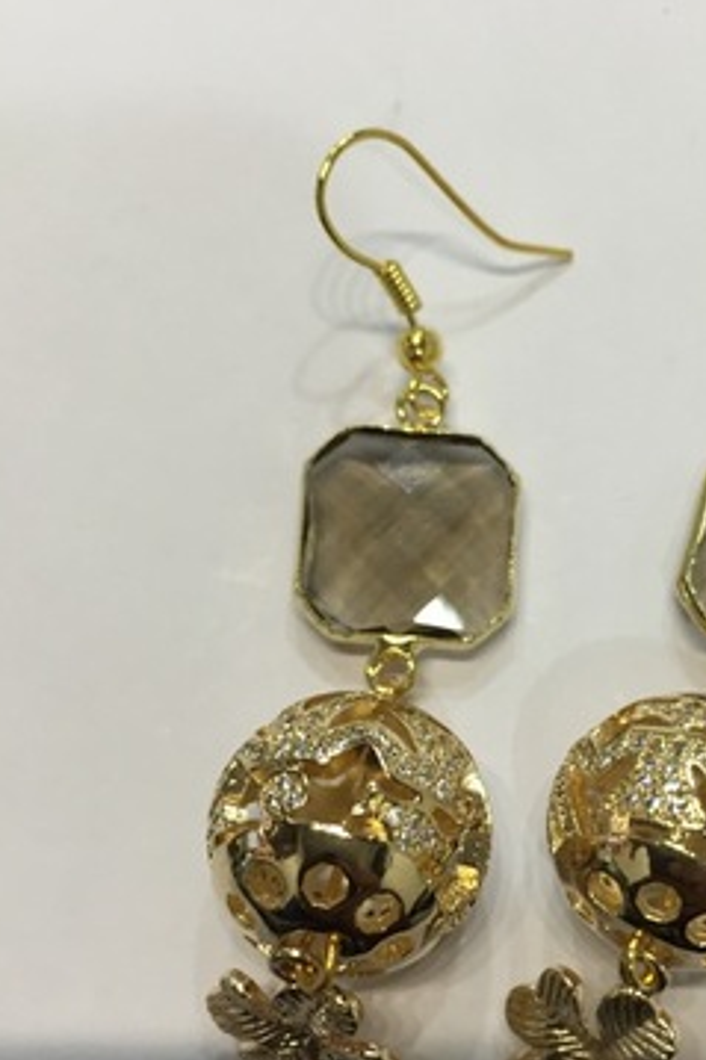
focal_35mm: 42
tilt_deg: -80.3
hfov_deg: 31.3
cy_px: 667
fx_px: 1237
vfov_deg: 46.0
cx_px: 530
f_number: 2.2
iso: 80
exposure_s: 1/30
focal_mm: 4.15
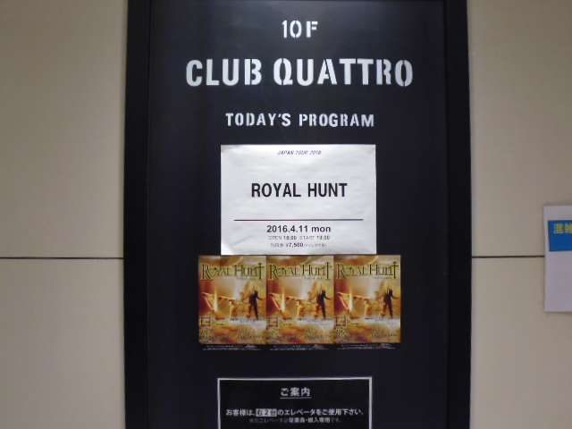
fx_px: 529
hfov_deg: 56.8
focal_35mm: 32
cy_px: 214
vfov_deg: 44.2
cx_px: 286
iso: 400
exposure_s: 1/40
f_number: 3.2
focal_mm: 5.6
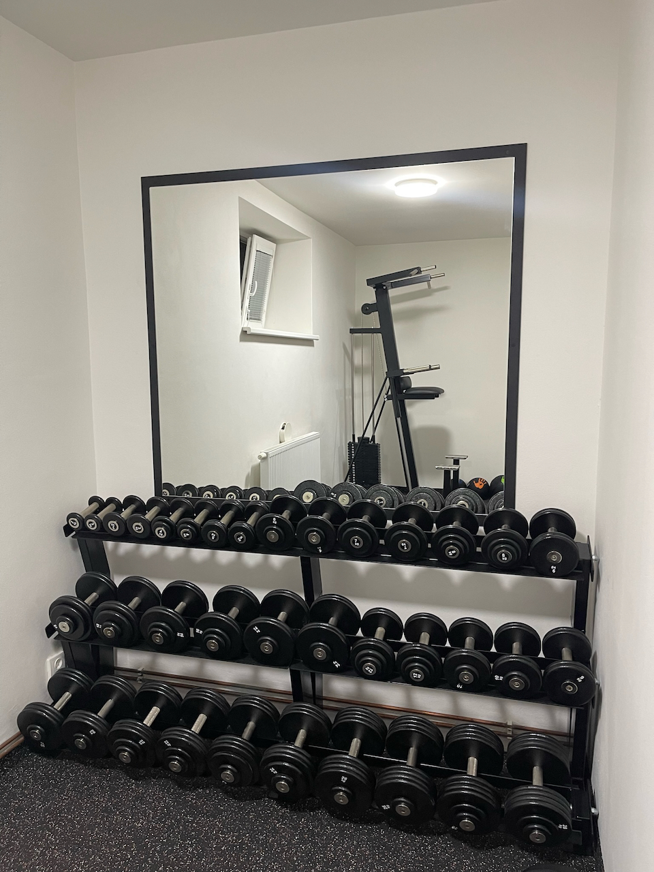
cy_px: 436
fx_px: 655
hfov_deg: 53.1
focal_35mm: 26
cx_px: 327
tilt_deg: -7.4
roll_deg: +0.3
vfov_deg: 67.3
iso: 160
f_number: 1.6
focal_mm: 5.1
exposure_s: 1/50
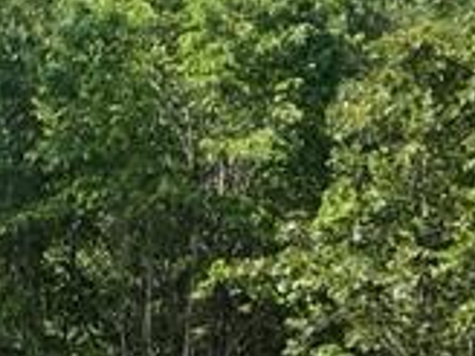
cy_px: -58
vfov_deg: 4.9
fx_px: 4117
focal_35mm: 300
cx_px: -191
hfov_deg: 6.5
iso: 32
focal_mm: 9
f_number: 2.8
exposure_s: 1/473
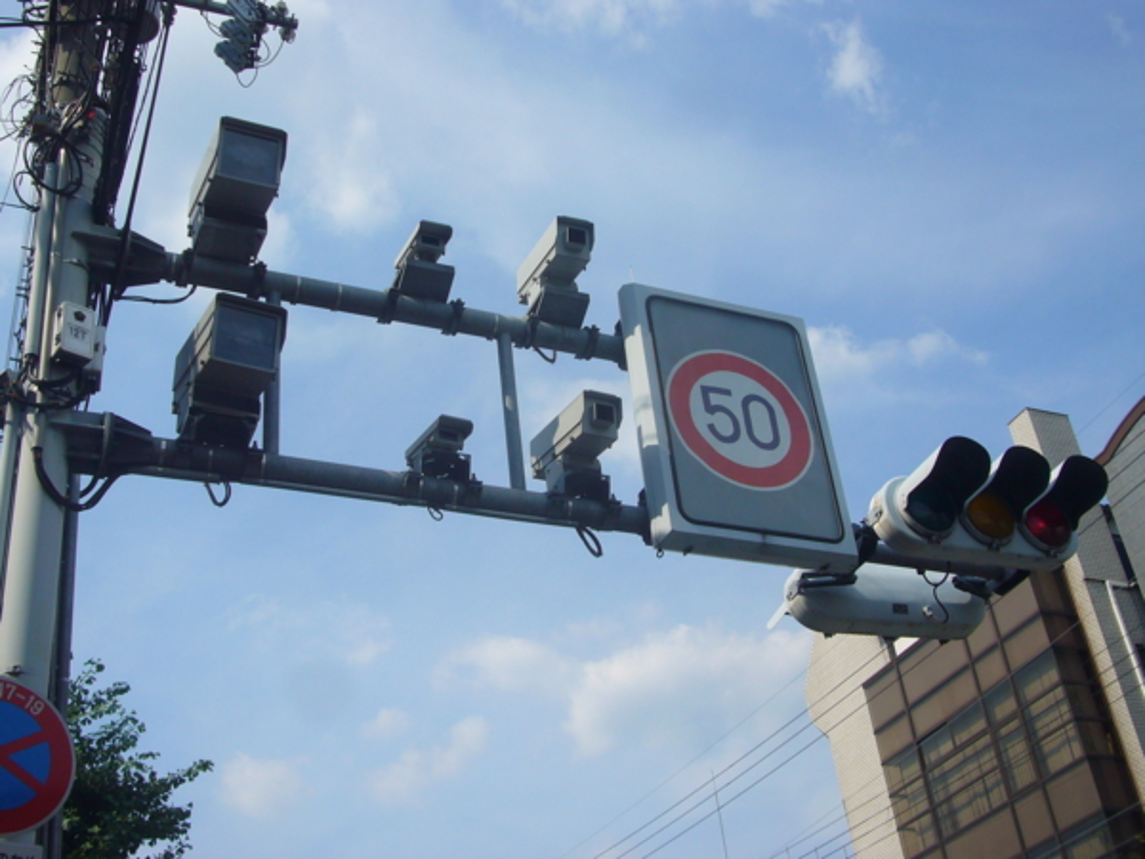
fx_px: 1522
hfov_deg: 41.2
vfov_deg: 31.5
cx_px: 572
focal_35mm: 46
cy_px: 430
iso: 80
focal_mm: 7.5
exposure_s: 1/400
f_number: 7.1
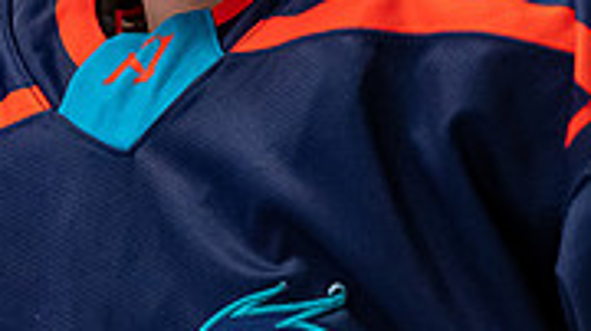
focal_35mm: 1146
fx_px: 17948
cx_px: 14
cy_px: -270
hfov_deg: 1.9
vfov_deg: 1.1
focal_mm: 200
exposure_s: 1/800
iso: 2000
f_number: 3.2
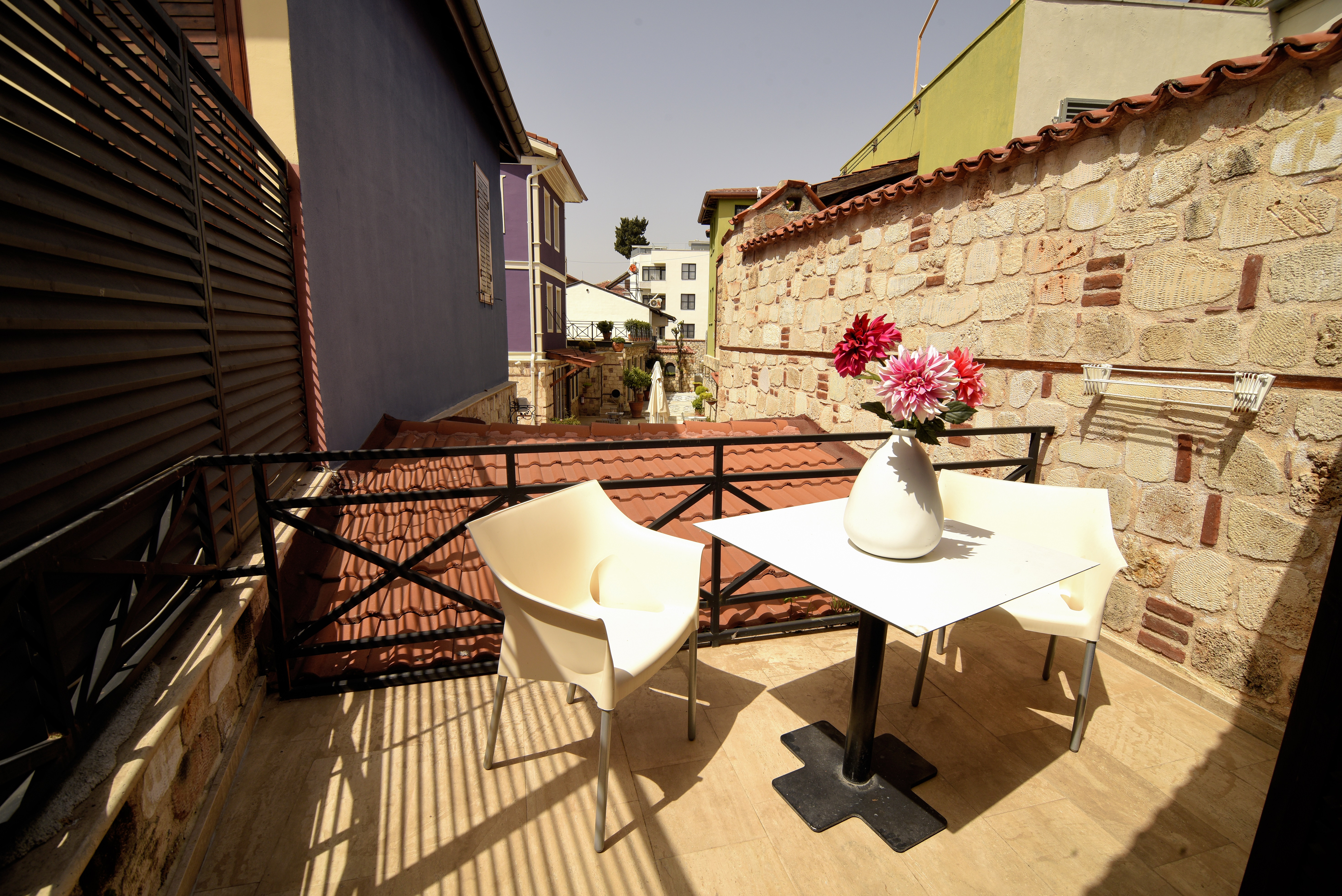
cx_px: 671
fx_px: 597
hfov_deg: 96.7
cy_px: 448
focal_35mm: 16
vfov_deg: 73.8
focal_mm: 16
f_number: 11
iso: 160
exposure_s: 1/250
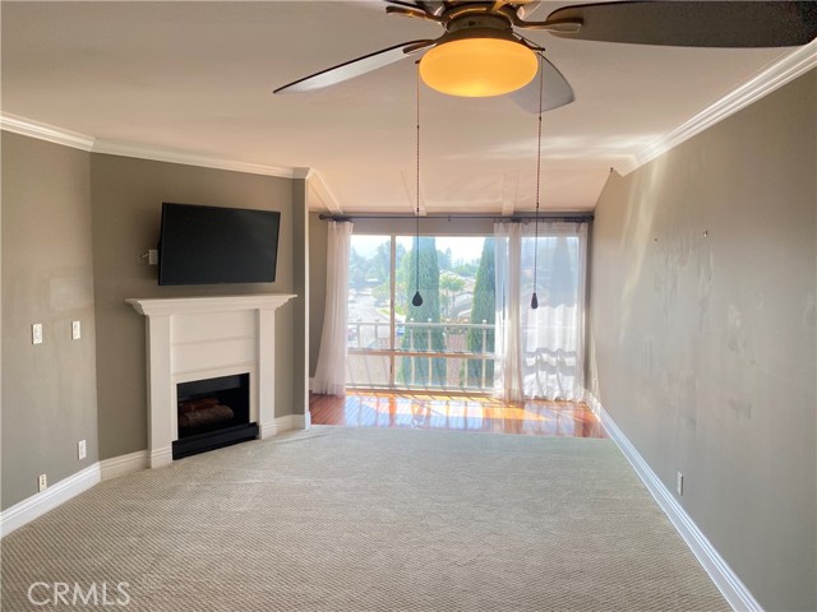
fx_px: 614
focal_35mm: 26
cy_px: 306
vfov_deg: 53.1
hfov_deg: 67.3
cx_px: 408
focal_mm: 4.25
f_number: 1.8
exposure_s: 1/222
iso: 32
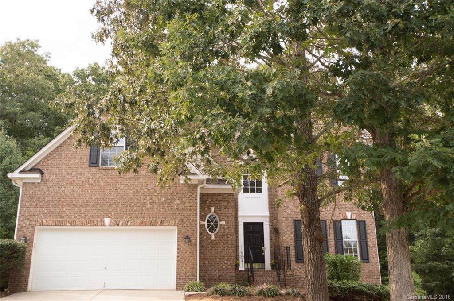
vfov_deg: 36.8
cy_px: 150
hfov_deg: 53.2
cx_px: 227
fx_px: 453
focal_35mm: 36
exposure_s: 1/160
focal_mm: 24
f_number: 5.6
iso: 200
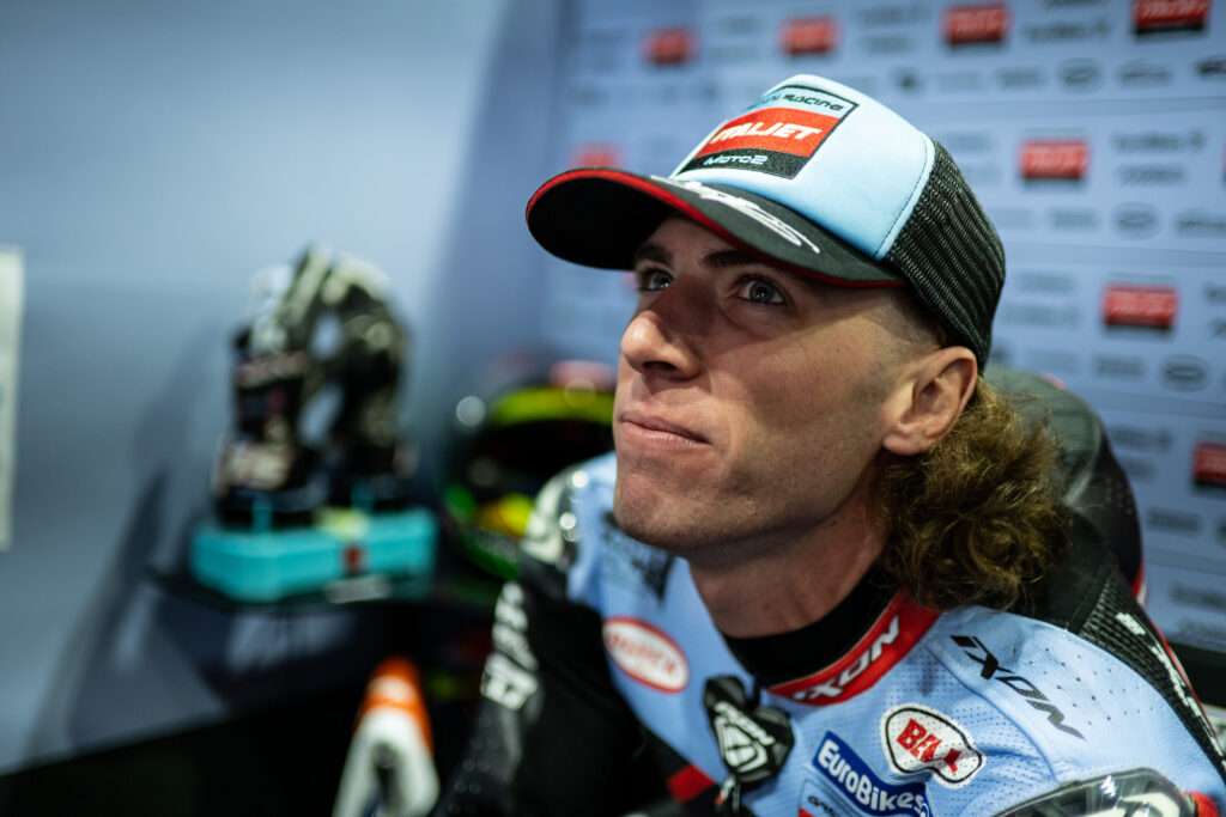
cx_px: 613
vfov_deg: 37.9
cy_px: 408
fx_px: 1192
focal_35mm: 35
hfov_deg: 54.4
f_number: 1.4
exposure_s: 1/250
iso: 640
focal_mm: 35
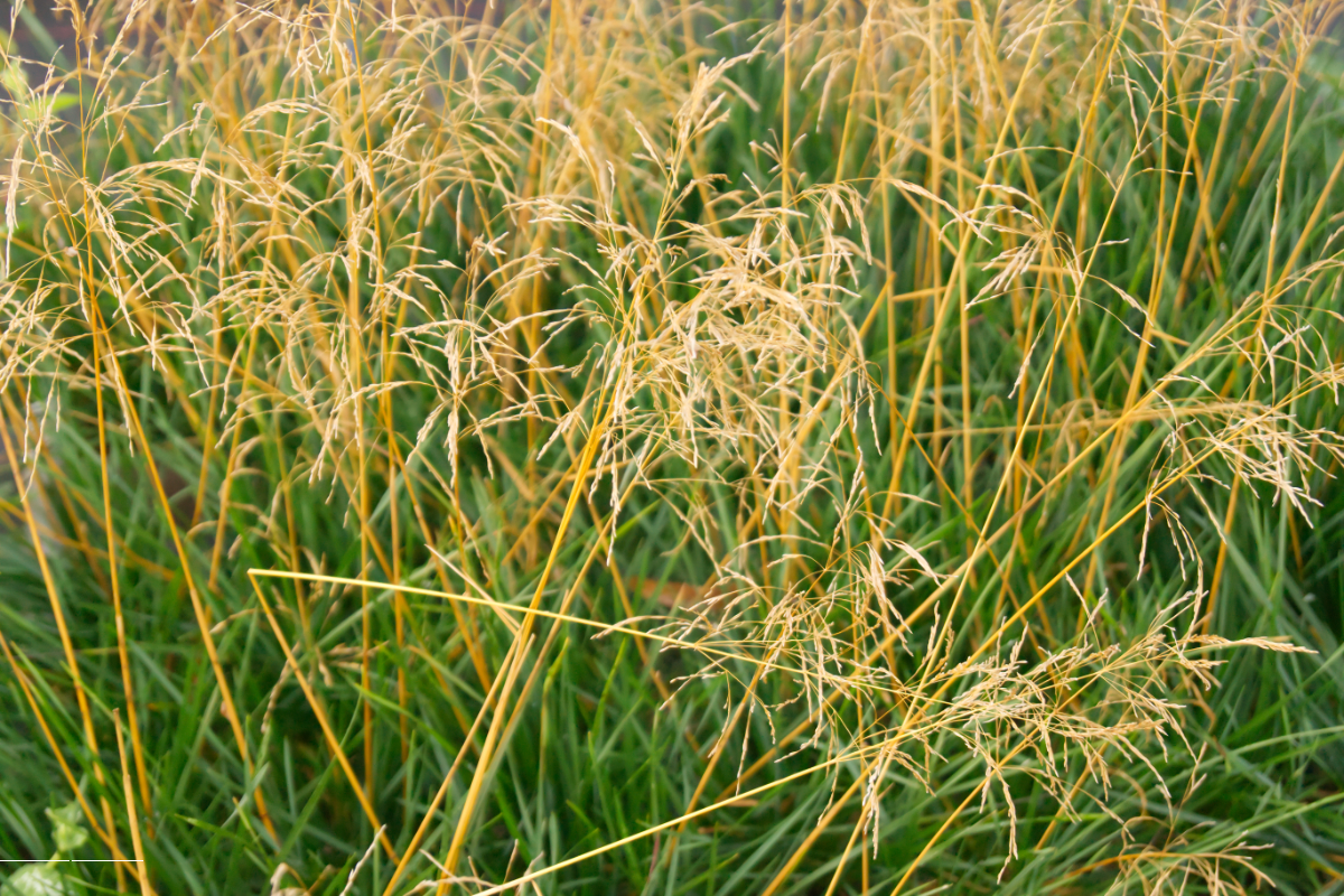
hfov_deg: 24.6
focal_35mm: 82
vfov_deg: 16.6
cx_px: 672
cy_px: 448
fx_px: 3080
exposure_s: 1/500
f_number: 5.6
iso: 2500
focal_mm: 55
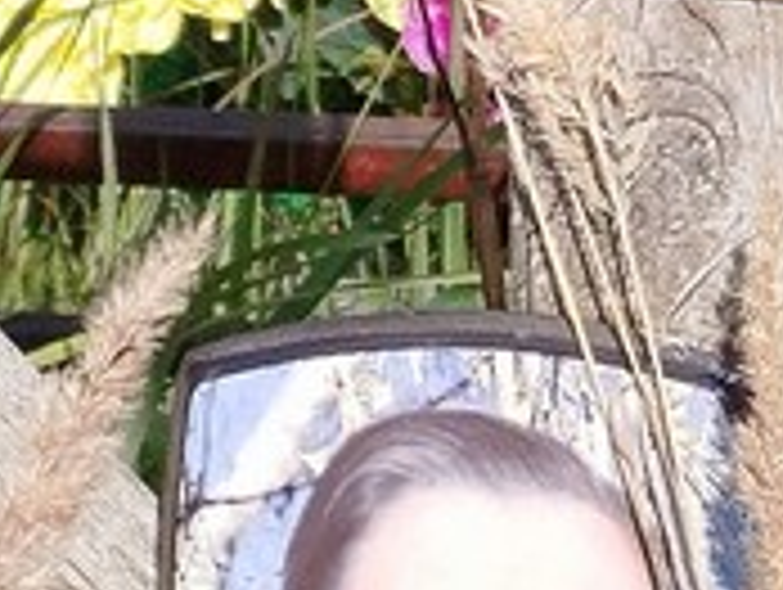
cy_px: -288
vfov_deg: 10.8
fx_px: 3013
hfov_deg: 14.5
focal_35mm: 133
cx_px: 846
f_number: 1.7
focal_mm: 5.31
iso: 50
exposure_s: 1/618
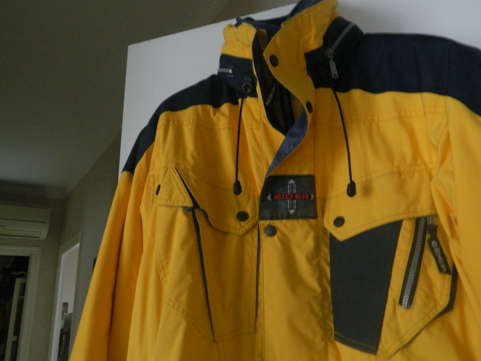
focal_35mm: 31
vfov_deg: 45.4
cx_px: 240
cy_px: 180
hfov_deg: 58.4
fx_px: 431
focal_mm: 5.6
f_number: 3.2
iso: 400
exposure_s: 1/4
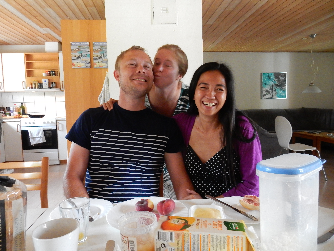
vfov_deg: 54.9
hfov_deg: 69.4
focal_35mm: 25
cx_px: 167
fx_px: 241
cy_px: 126
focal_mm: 4.5
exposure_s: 1/30
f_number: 3.7
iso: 800
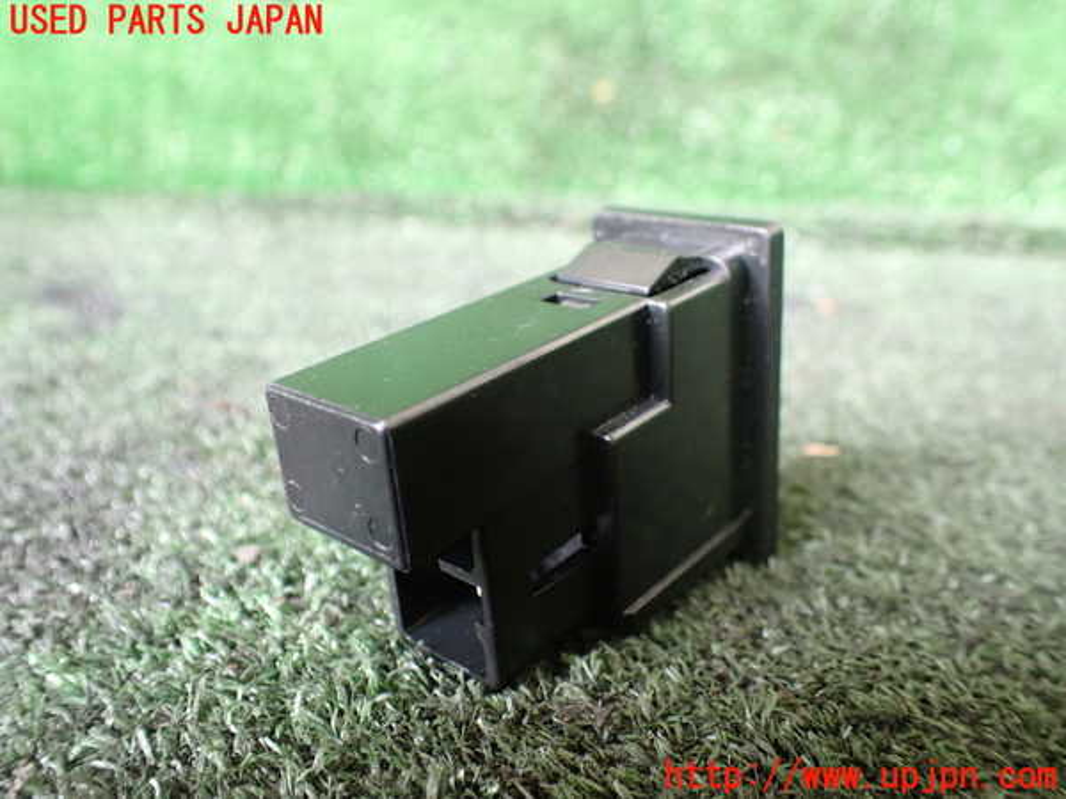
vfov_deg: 46.8
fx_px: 924
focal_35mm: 30
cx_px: 533
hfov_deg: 60.0
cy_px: 400
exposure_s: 1/80
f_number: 2.3
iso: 800
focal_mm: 5.4
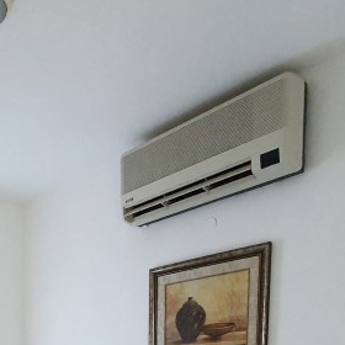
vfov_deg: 31.6
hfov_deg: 37.2
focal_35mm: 42
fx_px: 474
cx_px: 28
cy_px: 439
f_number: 2.2
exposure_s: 1/14
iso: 640
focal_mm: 1.8
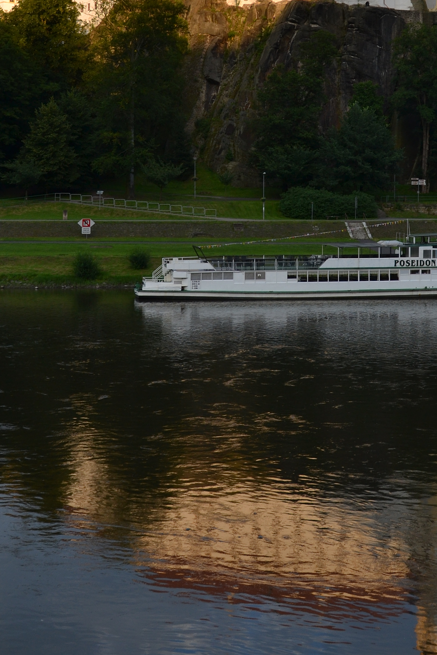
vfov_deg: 30.4
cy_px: 165
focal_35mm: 65
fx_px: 1183
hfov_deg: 20.9
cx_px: 289
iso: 100
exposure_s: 1/125
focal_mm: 22
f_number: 5.6
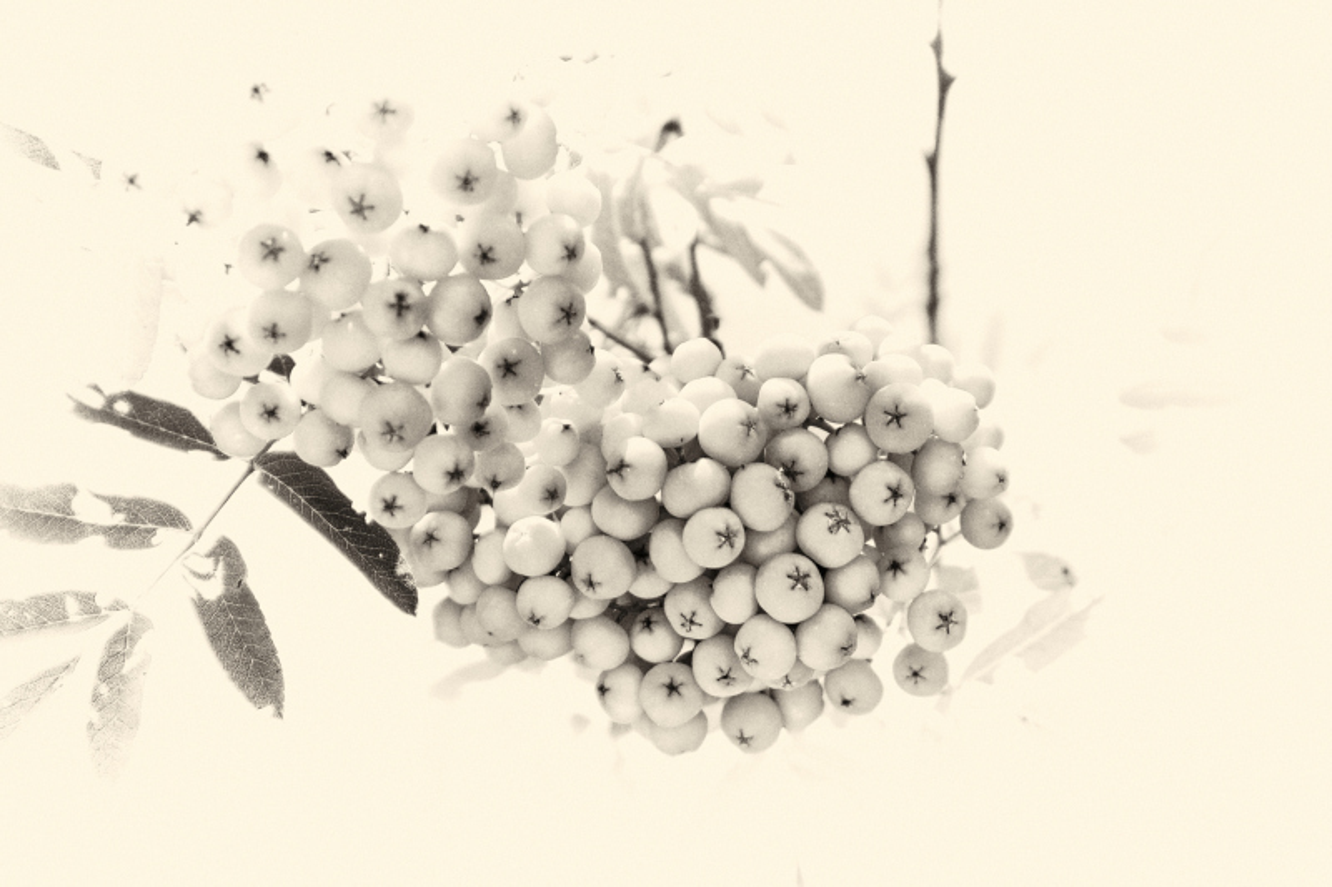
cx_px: 666
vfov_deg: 36.9
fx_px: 1332
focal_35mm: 36
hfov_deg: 53.1
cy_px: 444
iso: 200
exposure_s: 1/900
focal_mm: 24
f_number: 4
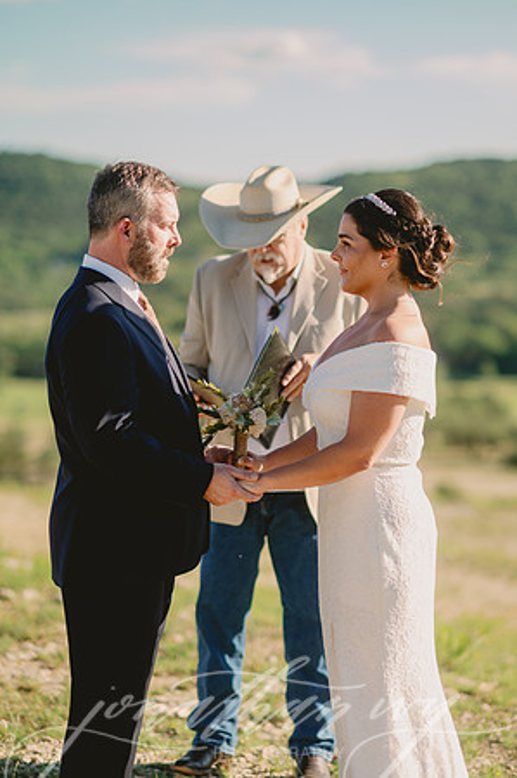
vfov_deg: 23.9
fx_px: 1835
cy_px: 389
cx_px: 258
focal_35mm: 85
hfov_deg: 16.0
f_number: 2
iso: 50
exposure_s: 1/3200
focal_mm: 85
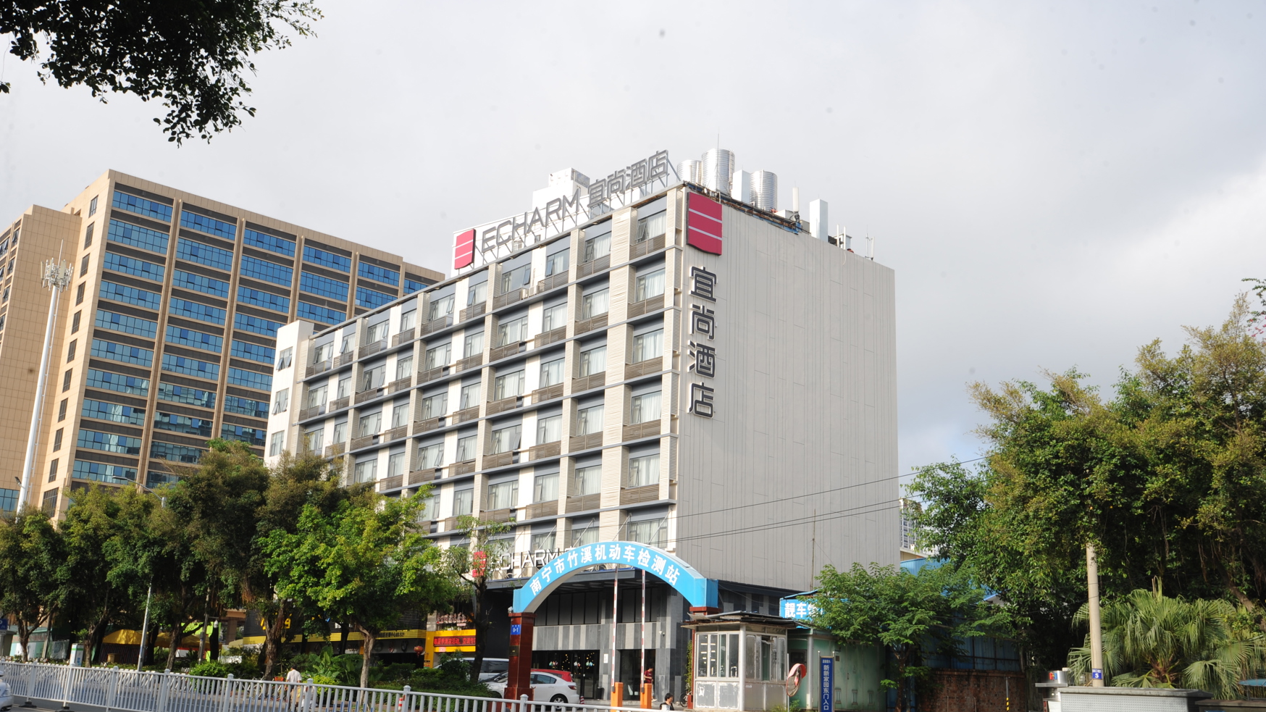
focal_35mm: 37
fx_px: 1242
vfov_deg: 32.0
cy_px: 395
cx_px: 628
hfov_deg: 54.0
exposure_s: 1/80
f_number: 14
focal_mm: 35
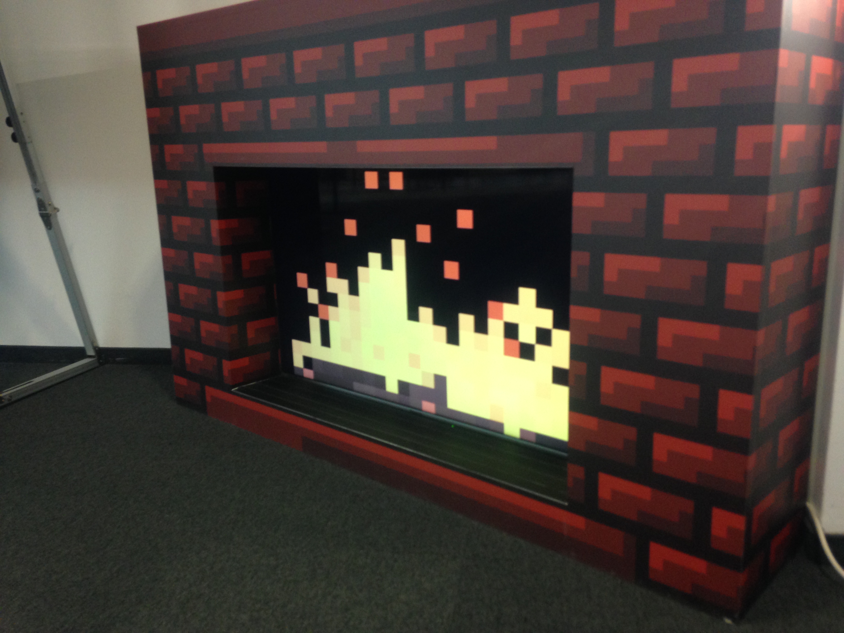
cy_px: 316
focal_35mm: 33
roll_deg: +2.1
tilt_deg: -13.4
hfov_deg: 55.4
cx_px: 422
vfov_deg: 42.9
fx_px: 805
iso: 125
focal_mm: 4.12
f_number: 2.4
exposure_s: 1/20
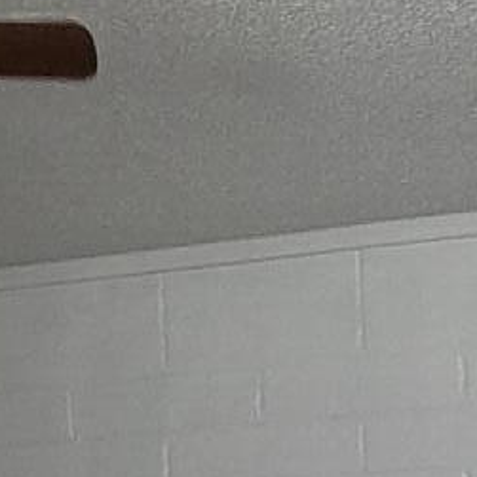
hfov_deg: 9.5
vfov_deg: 8.5
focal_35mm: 183
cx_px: 386
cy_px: 1243
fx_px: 2853
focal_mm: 4.25
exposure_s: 1/100
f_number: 1.8
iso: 200
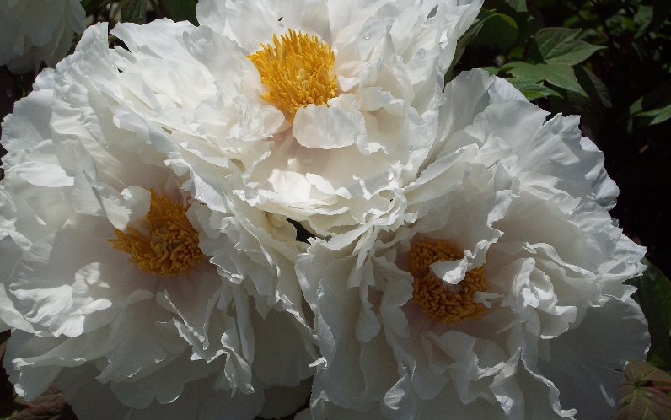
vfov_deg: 15.9
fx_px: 1500
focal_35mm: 82
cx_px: 336
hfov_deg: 25.2
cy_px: 236
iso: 80
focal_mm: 12.8
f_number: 8.5
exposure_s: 1/709
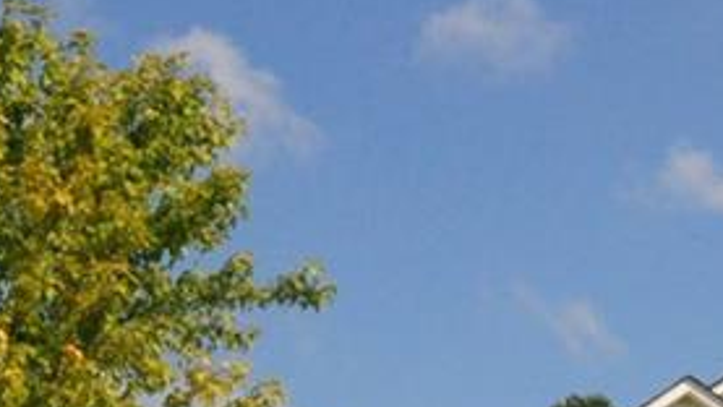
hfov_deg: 9.7
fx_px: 4219
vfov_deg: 5.4
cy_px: 740
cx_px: 754
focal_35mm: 220
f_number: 16
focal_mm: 38
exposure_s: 1/1000
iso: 1250
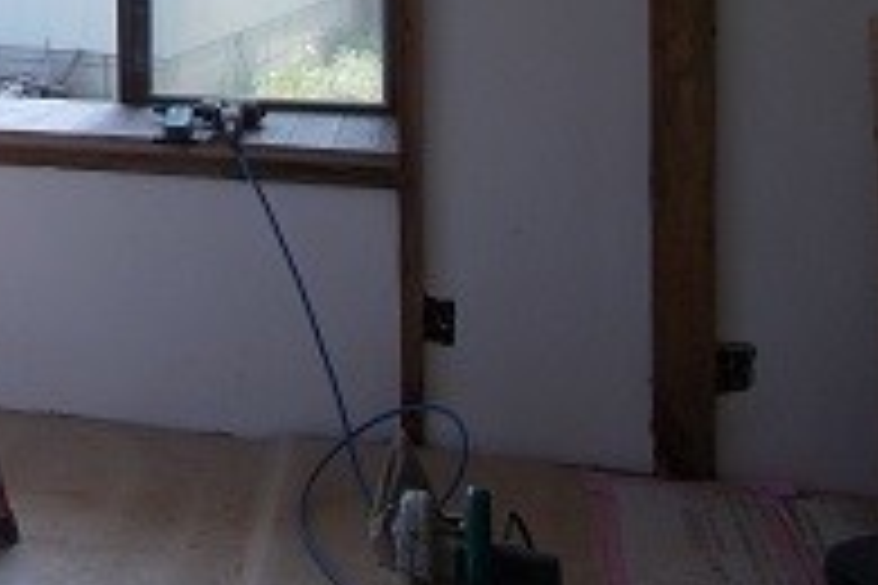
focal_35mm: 64
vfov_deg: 19.6
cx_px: -43
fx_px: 1561
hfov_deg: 29.0
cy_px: -176
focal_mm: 4.6
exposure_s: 1/125
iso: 80
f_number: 3.2
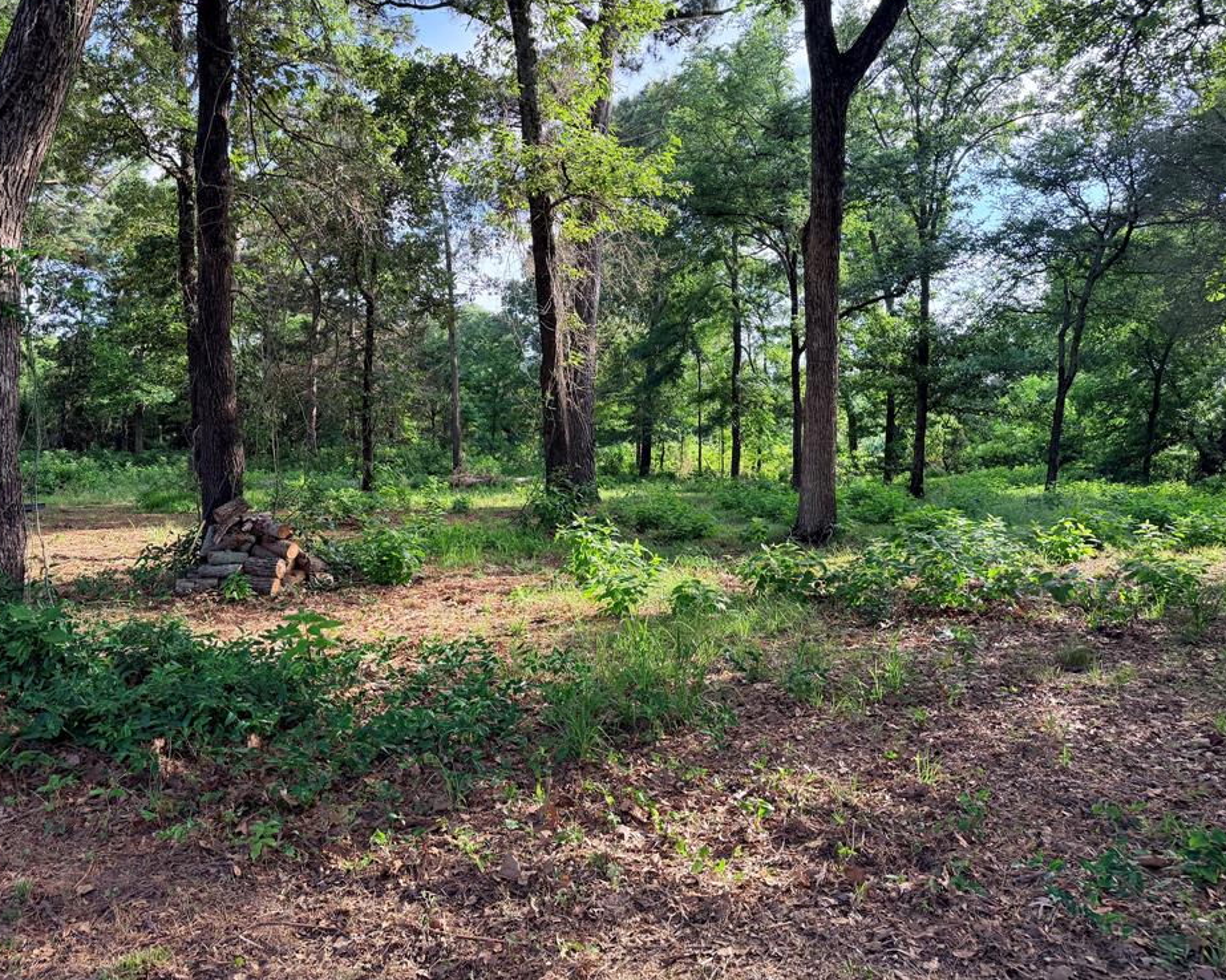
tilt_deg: -4.6
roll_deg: -0.3
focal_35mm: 26
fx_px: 943
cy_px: 493
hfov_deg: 65.9
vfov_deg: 54.9
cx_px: 554
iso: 100
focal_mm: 6.76
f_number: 1.78
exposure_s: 1/580
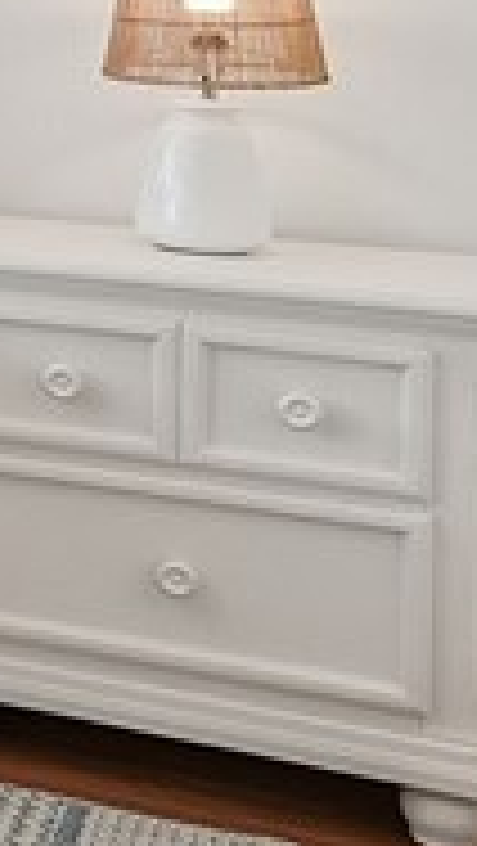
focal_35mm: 97
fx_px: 2177
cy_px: -148
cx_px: -1485
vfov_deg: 20.6
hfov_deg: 7.7
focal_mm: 16
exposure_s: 1/640
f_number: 9
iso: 400
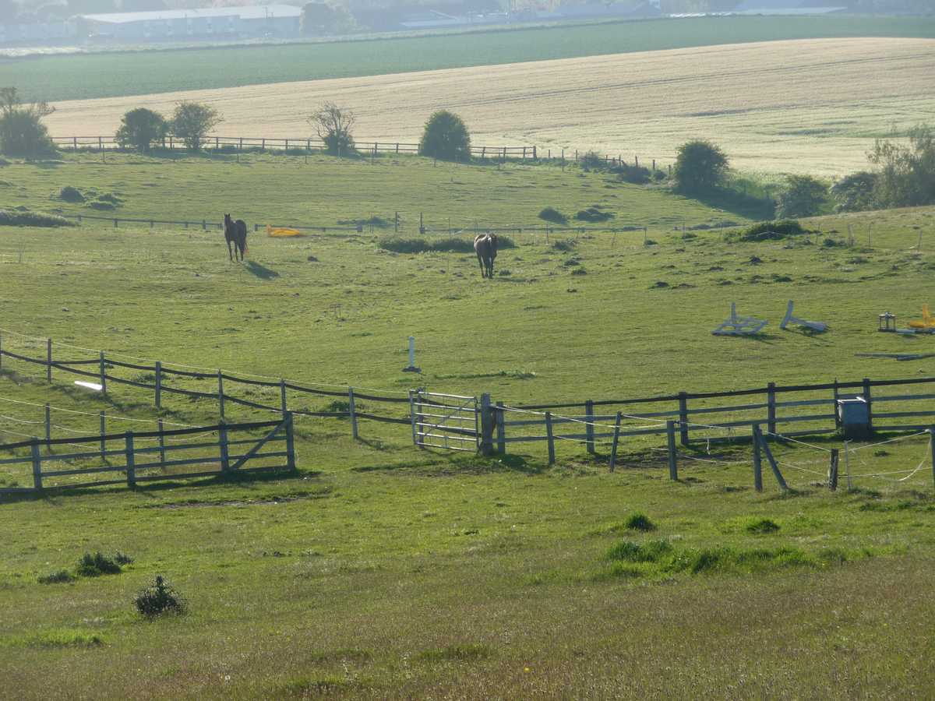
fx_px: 4268
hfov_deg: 12.5
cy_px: 350
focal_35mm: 158
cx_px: 468
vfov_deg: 9.4
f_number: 4.8
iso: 100
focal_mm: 27.1
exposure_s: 1/320
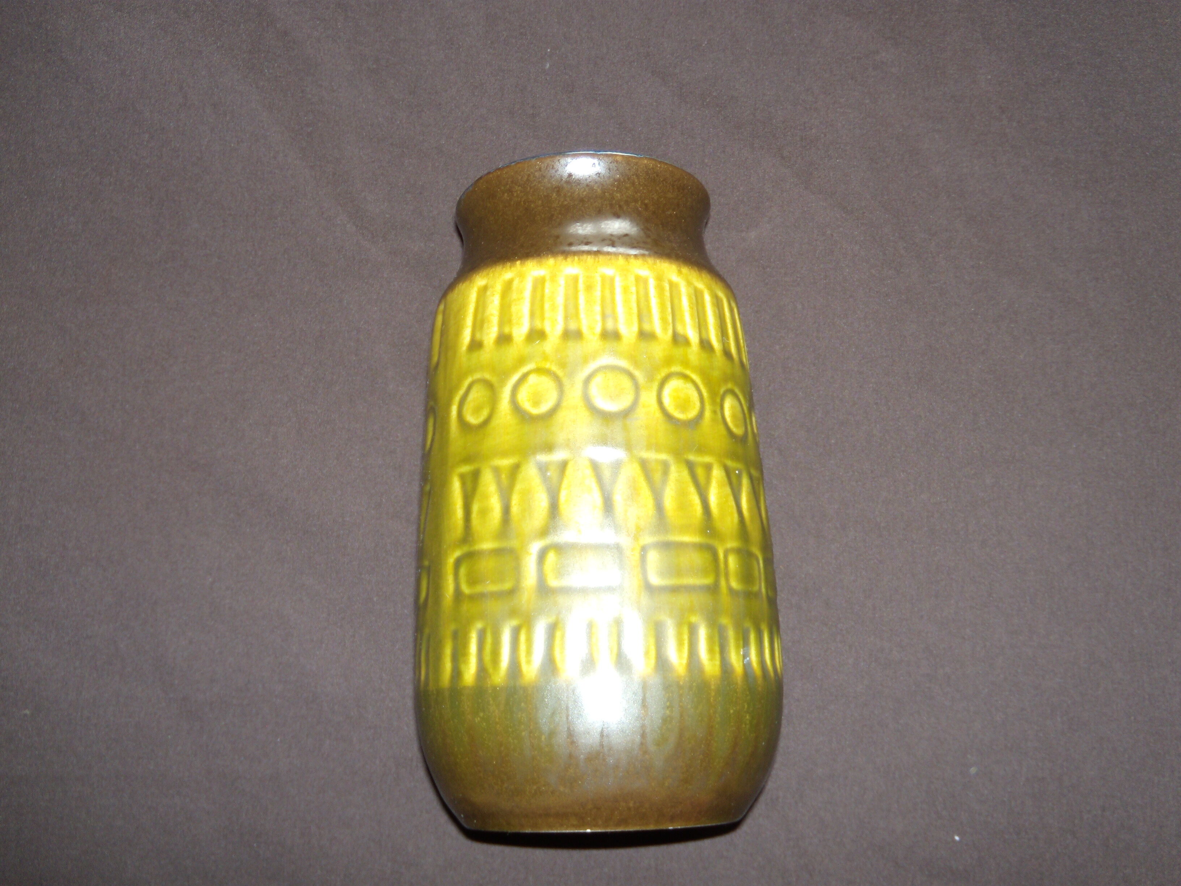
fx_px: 1228
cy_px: 443
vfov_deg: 39.7
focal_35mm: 36
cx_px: 590
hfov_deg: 51.4
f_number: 3.6
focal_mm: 6.4
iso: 80
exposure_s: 1/30
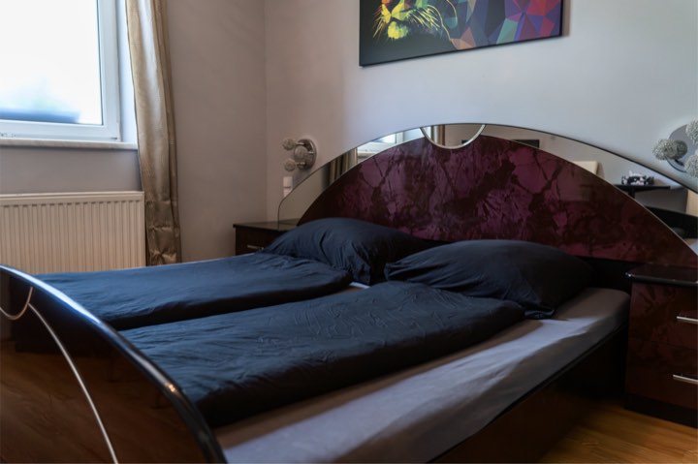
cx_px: 349
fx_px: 542
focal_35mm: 28
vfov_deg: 46.3
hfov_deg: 65.5
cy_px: 232
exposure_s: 1/100
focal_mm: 28
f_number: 2.8
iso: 2000
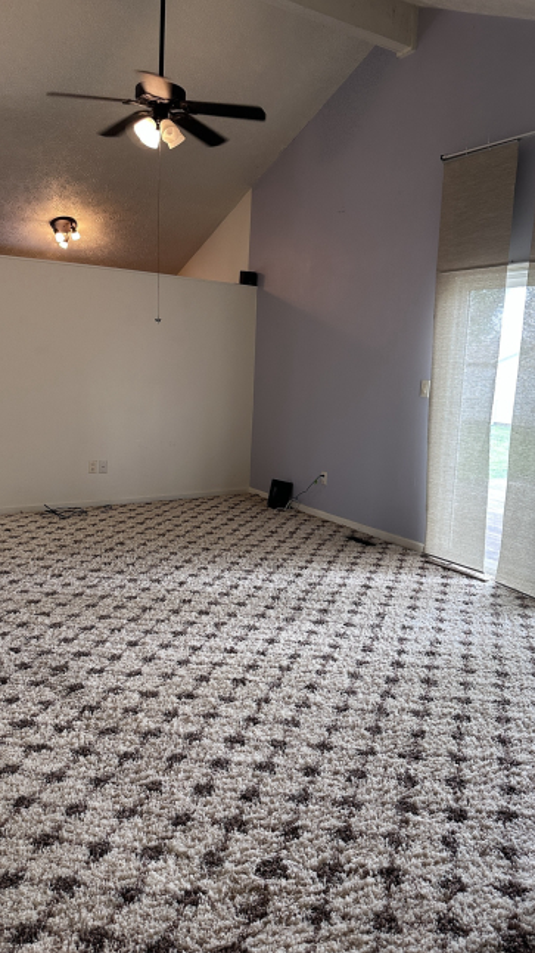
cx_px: 276
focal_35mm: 27
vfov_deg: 69.9
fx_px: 681
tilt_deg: -8.5
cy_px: 468
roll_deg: -4.0
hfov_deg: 42.9
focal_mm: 6.86
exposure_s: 1/120
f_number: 1.78
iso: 200
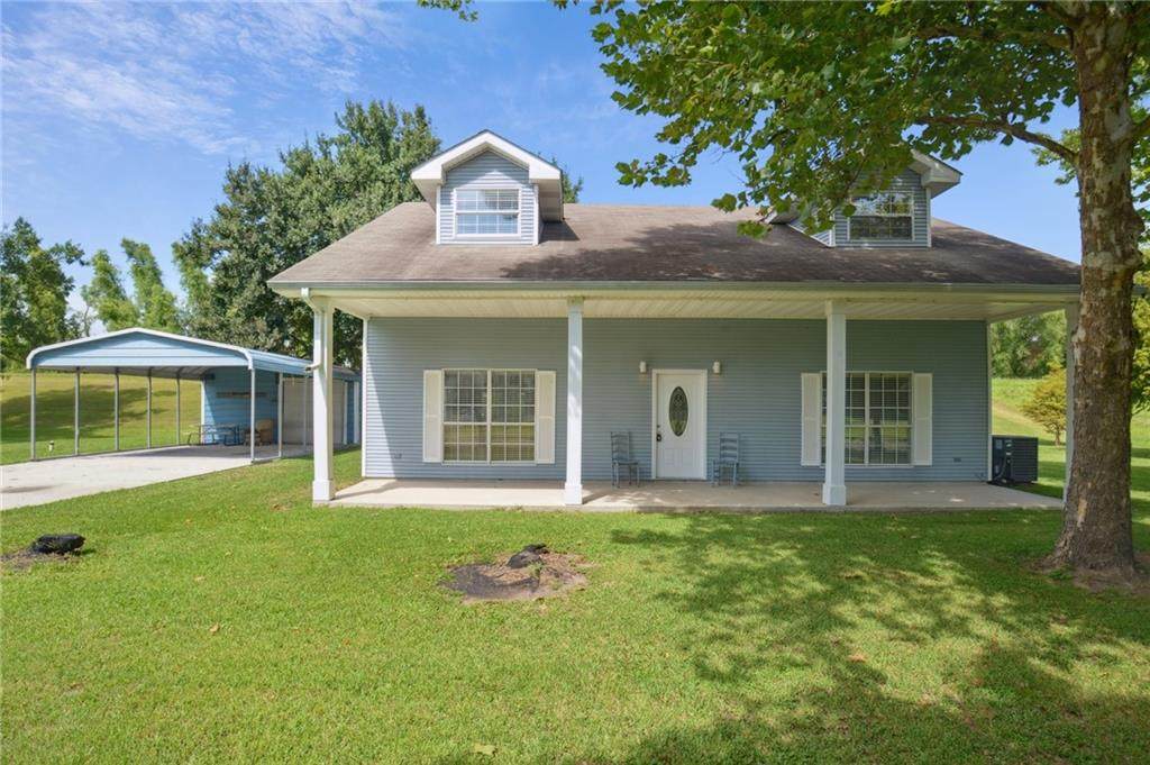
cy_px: 382
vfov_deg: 67.3
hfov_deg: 90.0
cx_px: 575
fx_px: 575
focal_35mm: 18
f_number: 13
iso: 400
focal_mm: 18
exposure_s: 1/200
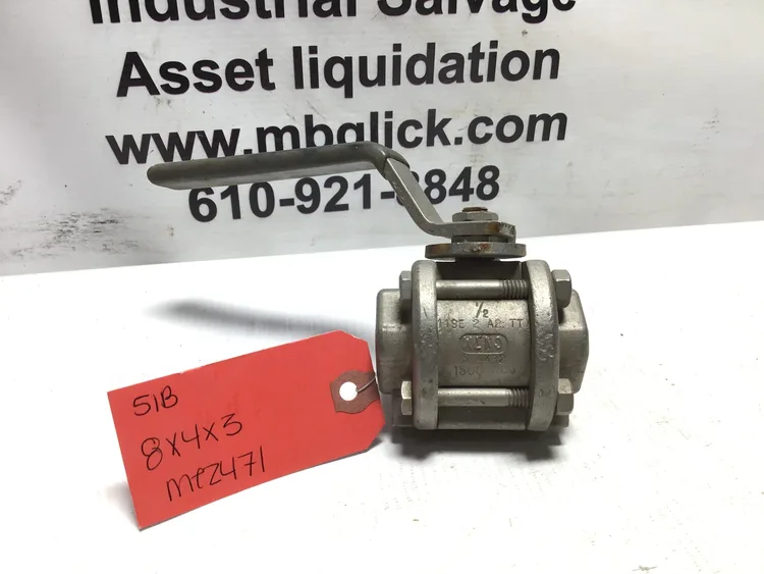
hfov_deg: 58.3
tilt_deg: -24.3
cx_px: 382
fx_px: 684
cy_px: 287
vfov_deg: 45.5
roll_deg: +0.1
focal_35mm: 31
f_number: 2.4
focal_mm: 3.3
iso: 32
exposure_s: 1/120
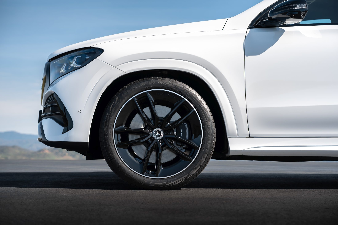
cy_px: 112
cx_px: 169
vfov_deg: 21.9
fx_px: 582
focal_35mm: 62
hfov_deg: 32.4
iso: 250
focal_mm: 62
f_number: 3.5
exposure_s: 1/2500
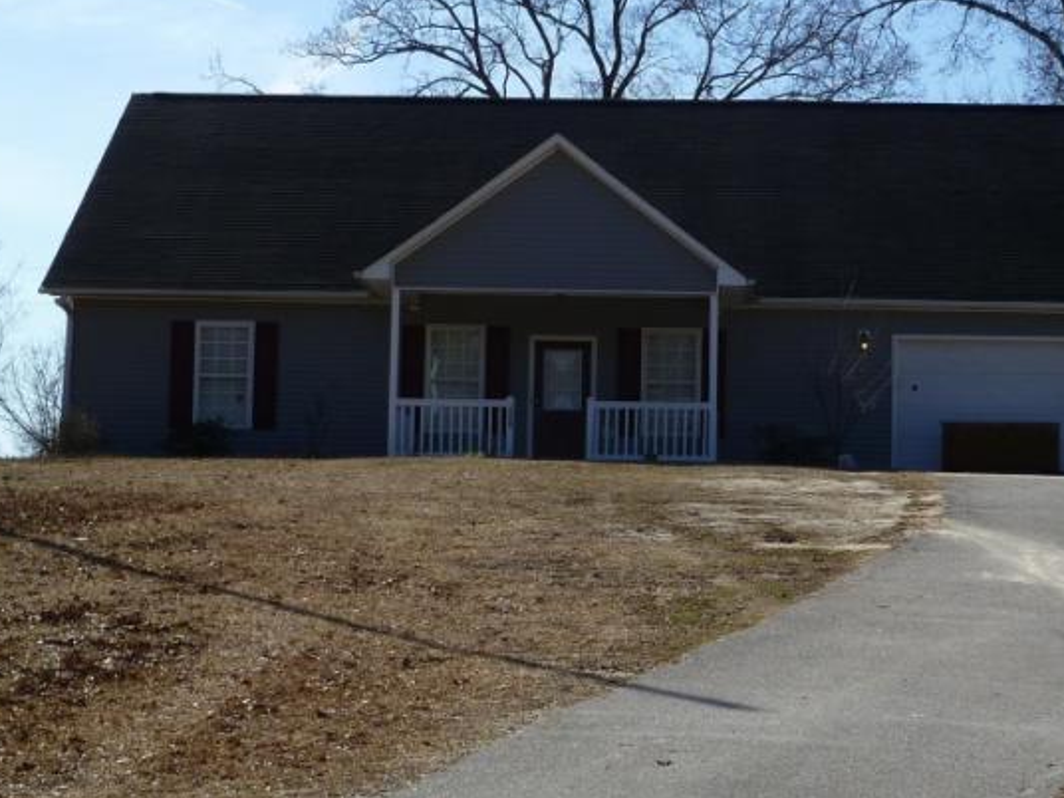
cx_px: 701
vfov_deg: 17.6
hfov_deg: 23.2
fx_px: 2582
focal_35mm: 84
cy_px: 328
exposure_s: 1/800
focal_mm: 7.9
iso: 80
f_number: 3.8
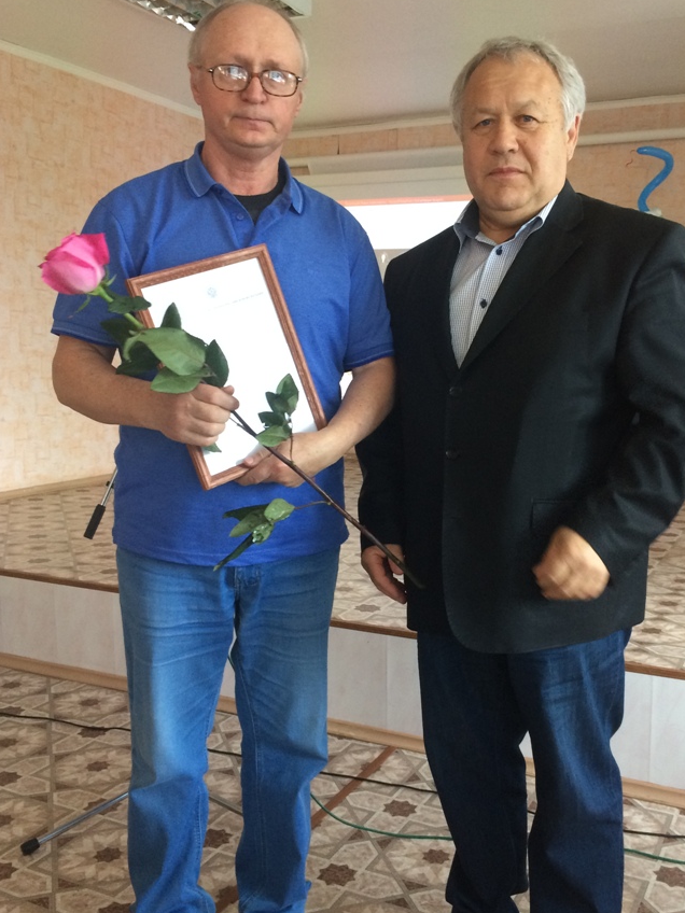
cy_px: 488
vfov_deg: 52.6
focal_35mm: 35
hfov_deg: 40.6
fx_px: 923
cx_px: 386
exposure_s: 1/33
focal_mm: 4.15
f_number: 2.2
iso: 200
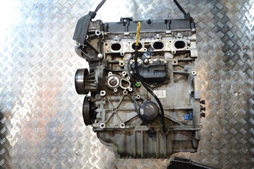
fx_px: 254
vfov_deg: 36.9
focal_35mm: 36
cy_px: 84
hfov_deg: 53.1
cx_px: 127
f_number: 4
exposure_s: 1/30
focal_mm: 24
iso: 900
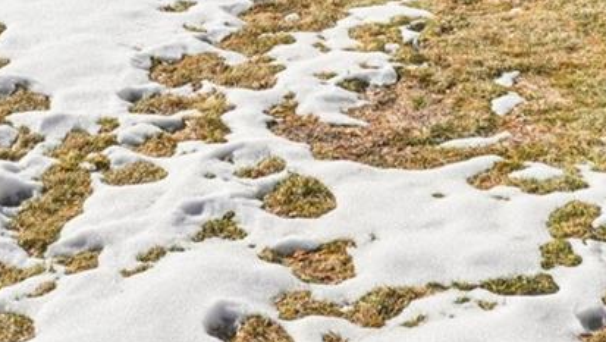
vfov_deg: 13.0
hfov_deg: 26.8
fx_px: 1271
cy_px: -371
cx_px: 371
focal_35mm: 79
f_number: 9.5
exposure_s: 1/500
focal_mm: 13
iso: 100
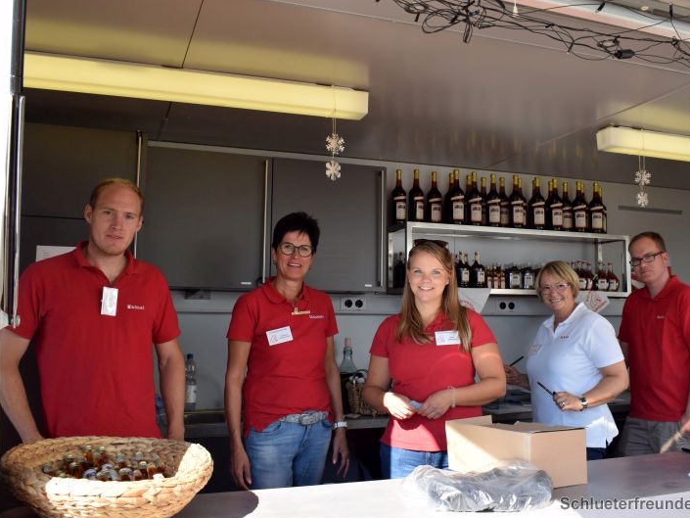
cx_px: 388
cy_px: 260
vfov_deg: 39.7
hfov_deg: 51.2
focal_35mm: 36
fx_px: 718
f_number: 8
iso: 360
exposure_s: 1/250
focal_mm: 22
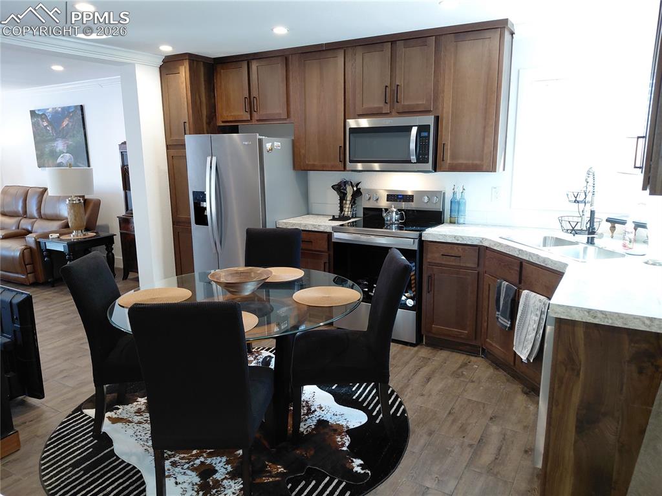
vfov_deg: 54.8
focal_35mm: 25
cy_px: 248
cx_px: 331
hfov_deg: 69.4
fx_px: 478
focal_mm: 4.69
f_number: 1.8
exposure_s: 1/60
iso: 250
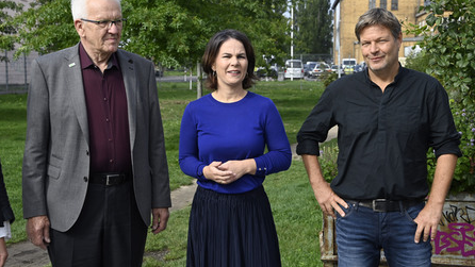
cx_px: 238
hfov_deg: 29.3
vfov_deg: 16.8
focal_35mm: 72
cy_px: 113
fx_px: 907
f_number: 10
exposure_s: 1/500
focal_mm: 68
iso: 640
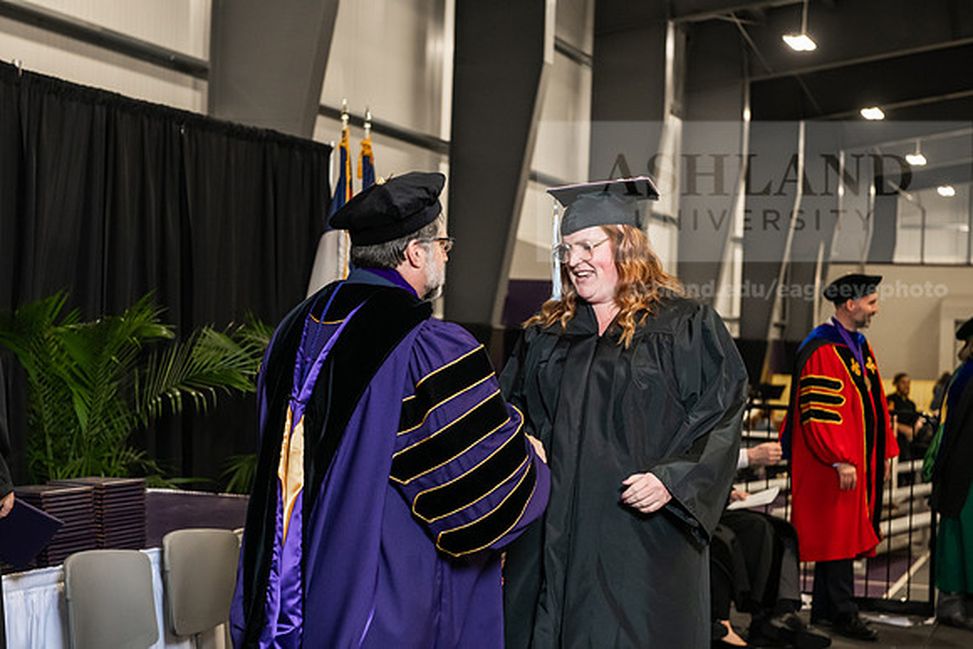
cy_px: 324
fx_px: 1892
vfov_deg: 19.5
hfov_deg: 28.8
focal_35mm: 70
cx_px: 486
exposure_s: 1/200
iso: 2500
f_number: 5
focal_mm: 70
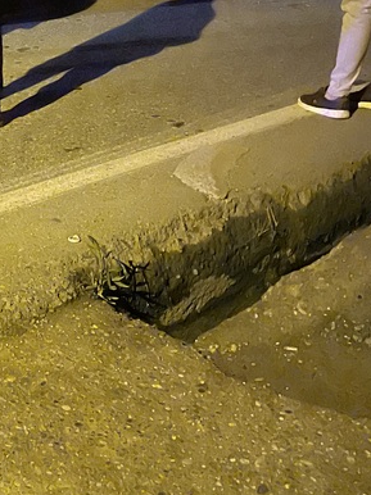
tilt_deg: -20.1
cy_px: 177
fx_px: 887
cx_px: -22
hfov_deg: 22.5
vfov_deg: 31.0
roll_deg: -0.5
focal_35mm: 62
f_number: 1.6
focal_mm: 4.2
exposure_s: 1/25
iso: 1000
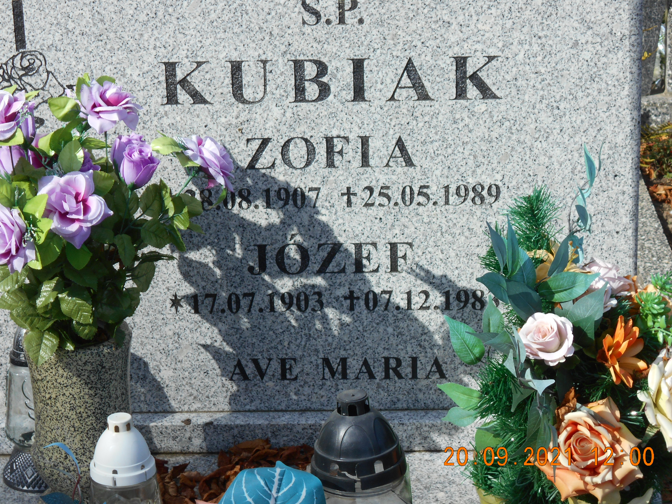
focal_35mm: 90
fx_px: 1747
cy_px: 247
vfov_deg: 16.4
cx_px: 329
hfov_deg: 21.8
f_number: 6.3
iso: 80
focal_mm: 15.4
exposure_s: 1/320
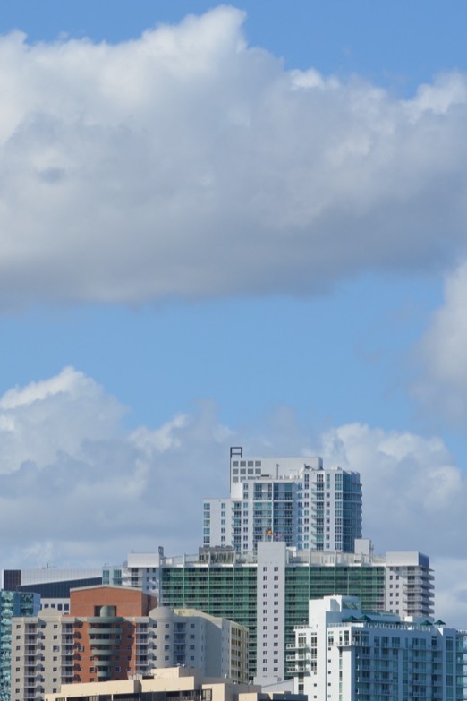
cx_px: 223
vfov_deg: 7.9
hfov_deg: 5.3
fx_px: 5059
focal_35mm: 260
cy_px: 387
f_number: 8
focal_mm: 85
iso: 200
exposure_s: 1/1000
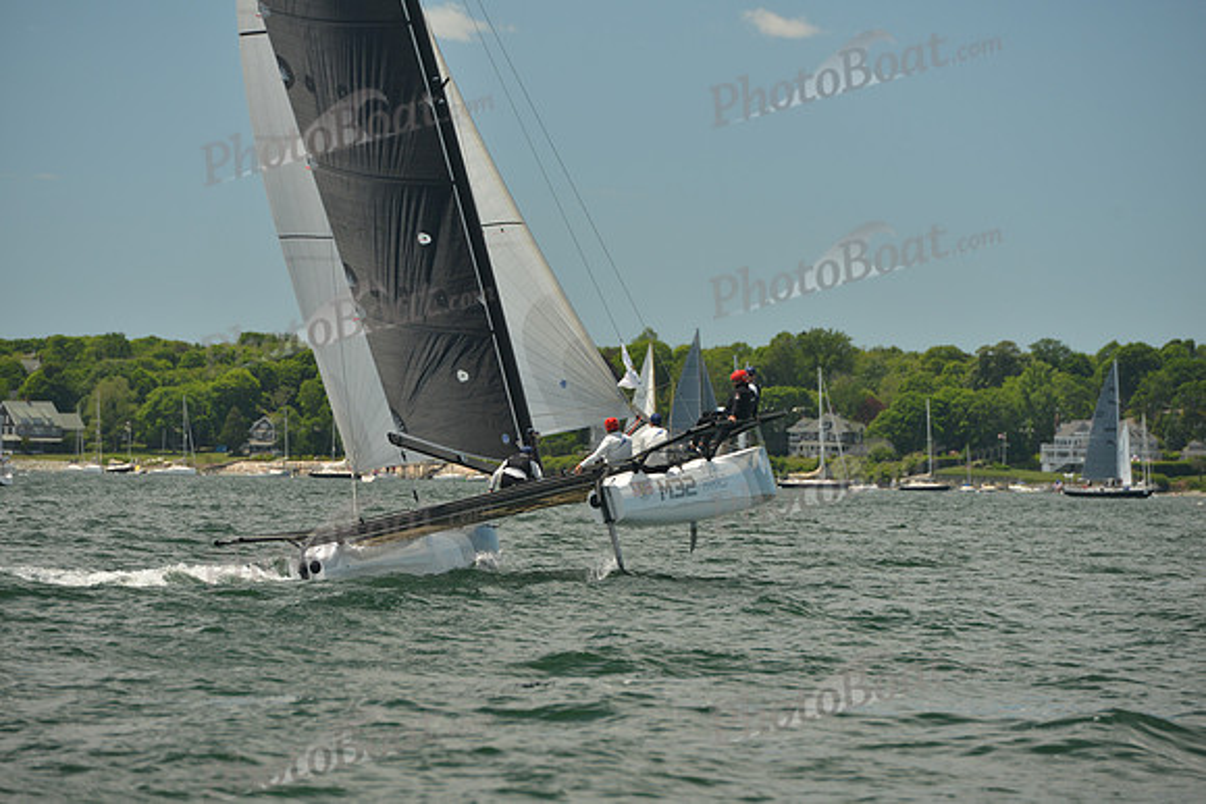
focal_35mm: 200
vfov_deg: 6.9
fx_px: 6701
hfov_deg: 10.3
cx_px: 603
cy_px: 402
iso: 400
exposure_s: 1/1000
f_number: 6.3
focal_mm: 200
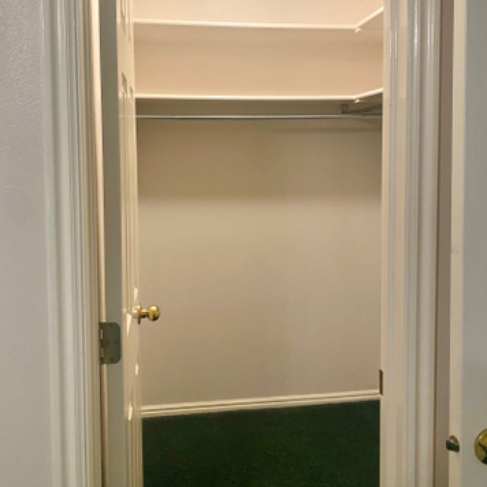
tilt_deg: -2.2
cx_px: 244
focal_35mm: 31
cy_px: 183
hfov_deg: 52.5
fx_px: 493
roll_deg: +0.1
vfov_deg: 52.0
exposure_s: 1/60
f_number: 1.8
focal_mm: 4.25
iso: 160
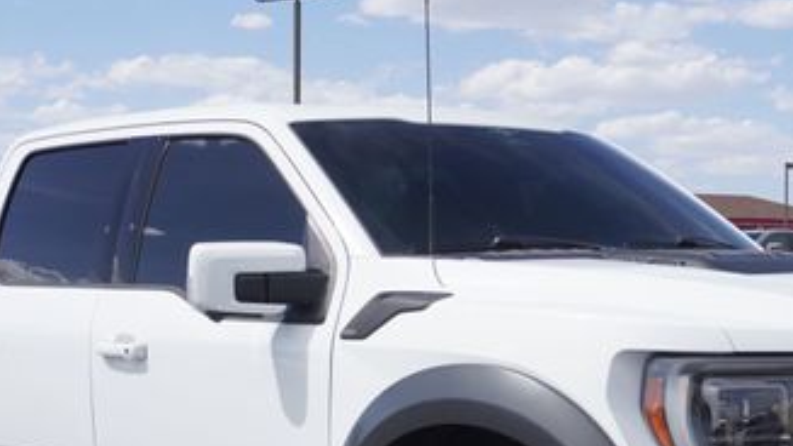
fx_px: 1682
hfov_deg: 26.5
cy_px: 509
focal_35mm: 80
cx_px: 461
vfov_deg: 14.7
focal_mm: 26
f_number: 8
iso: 100
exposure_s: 1/250
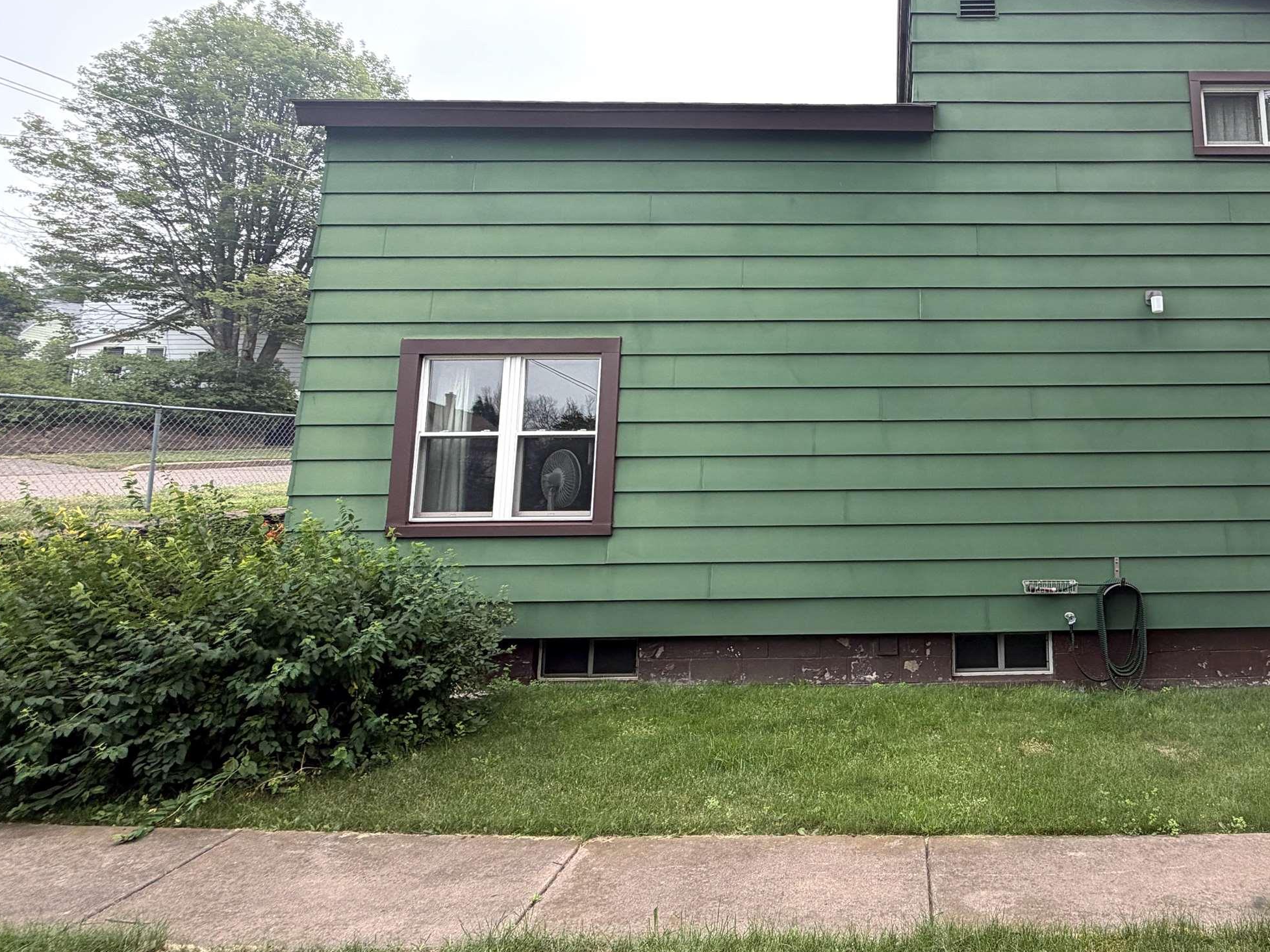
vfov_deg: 60.4
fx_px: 807
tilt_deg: +10.6
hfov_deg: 72.2
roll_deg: +0.8
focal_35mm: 22
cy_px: 368
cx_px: 919
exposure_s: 1/770
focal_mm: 2.22
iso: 32
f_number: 2.2
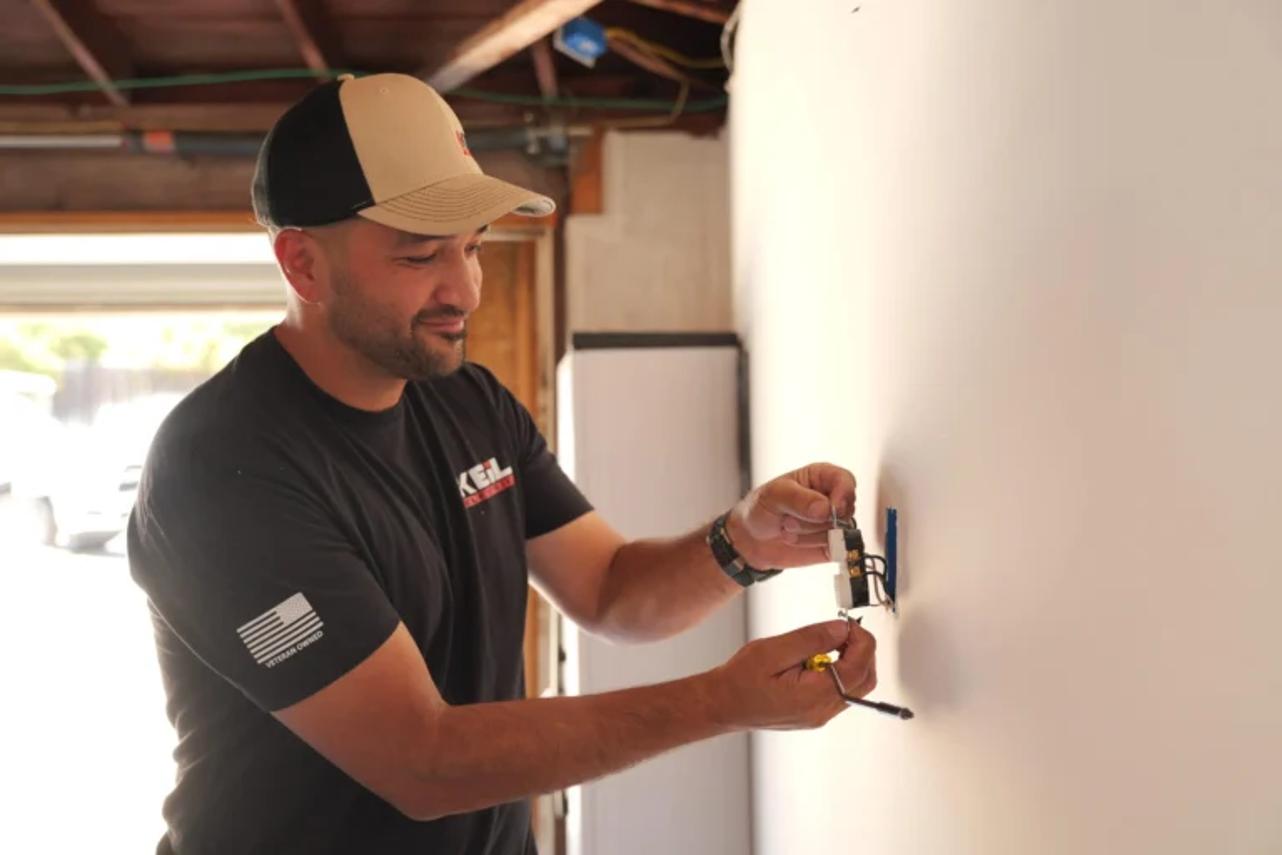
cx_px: 641
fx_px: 1175
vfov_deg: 40.0
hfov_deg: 57.2
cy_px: 428
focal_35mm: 33
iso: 1250
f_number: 2.8
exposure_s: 1/125
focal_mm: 33
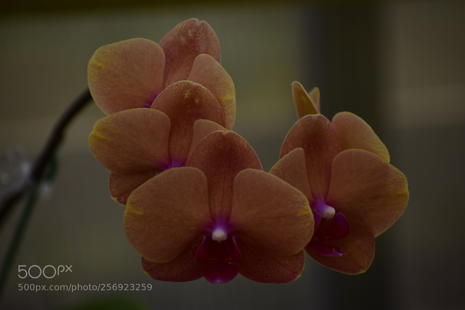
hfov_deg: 6.5
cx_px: 232
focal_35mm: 315
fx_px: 4069
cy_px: 155
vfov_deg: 4.4
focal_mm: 210
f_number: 5.3
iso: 200
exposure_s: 1/400
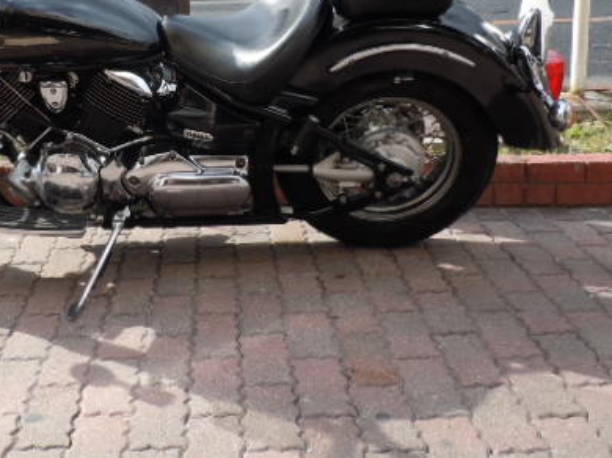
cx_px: 155
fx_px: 813
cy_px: 89
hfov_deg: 40.2
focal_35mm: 46
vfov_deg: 30.7
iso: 100
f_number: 3.7
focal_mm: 5
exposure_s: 1/250
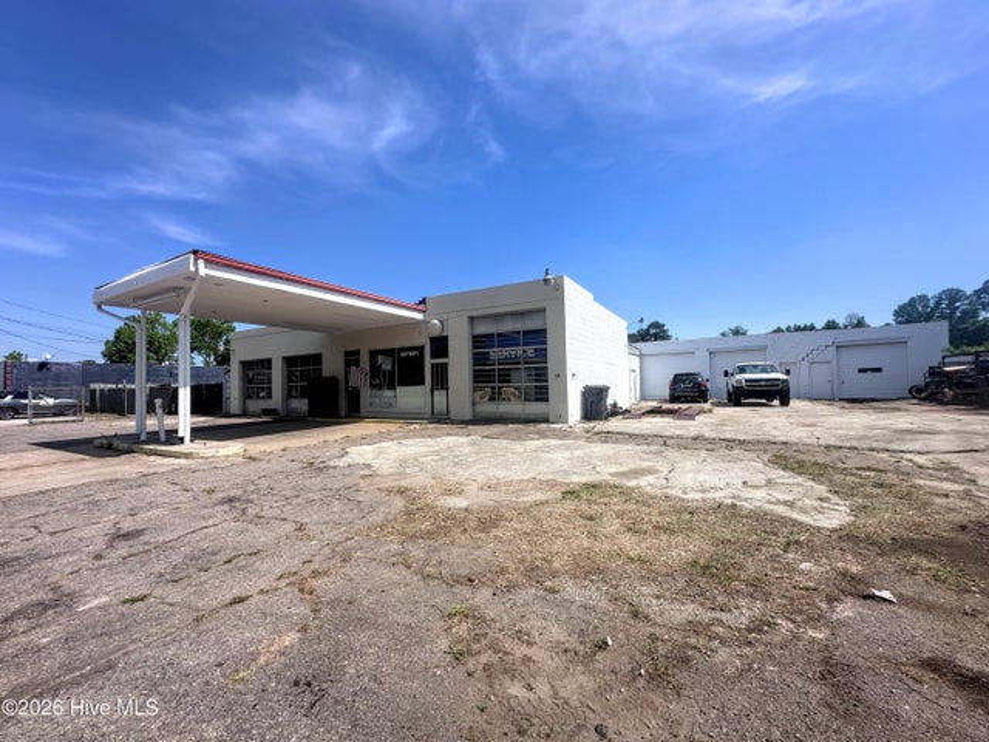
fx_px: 400
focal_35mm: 14
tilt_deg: +3.1
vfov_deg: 85.7
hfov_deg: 102.1
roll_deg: +1.1
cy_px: 371
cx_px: 494
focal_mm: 2.22
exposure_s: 1/2747
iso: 50
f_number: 2.2
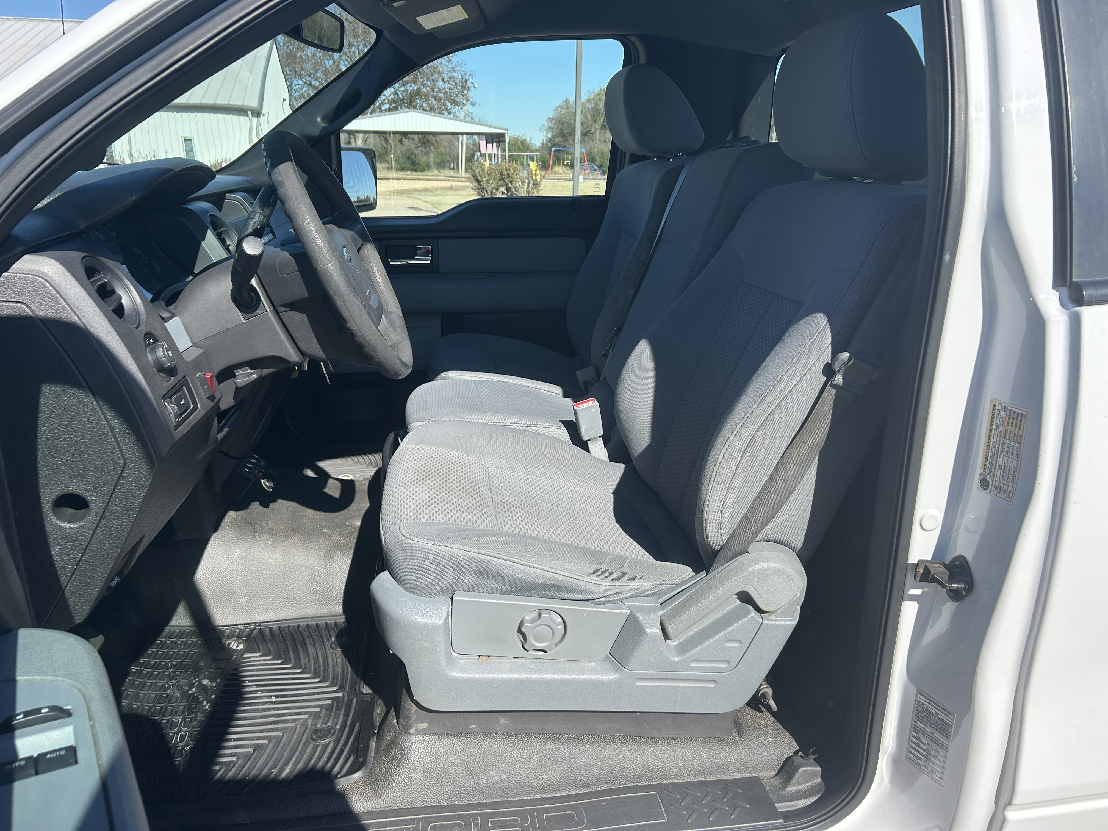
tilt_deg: -16.1
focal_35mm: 26
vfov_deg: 53.1
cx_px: 554
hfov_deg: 67.3
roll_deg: -1.1
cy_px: 416
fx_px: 832
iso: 50
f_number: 1.5
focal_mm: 5.7
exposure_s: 1/2045
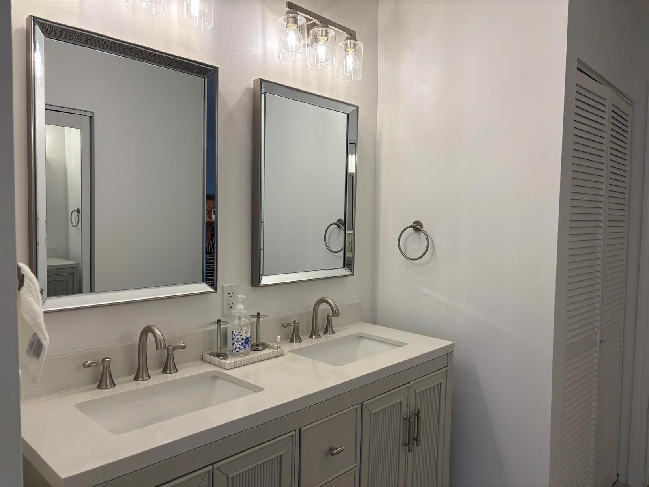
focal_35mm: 26
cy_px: 244
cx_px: 324
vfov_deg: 53.1
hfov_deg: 67.3
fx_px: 487
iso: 40
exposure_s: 1/120
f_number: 1.6
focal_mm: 5.96
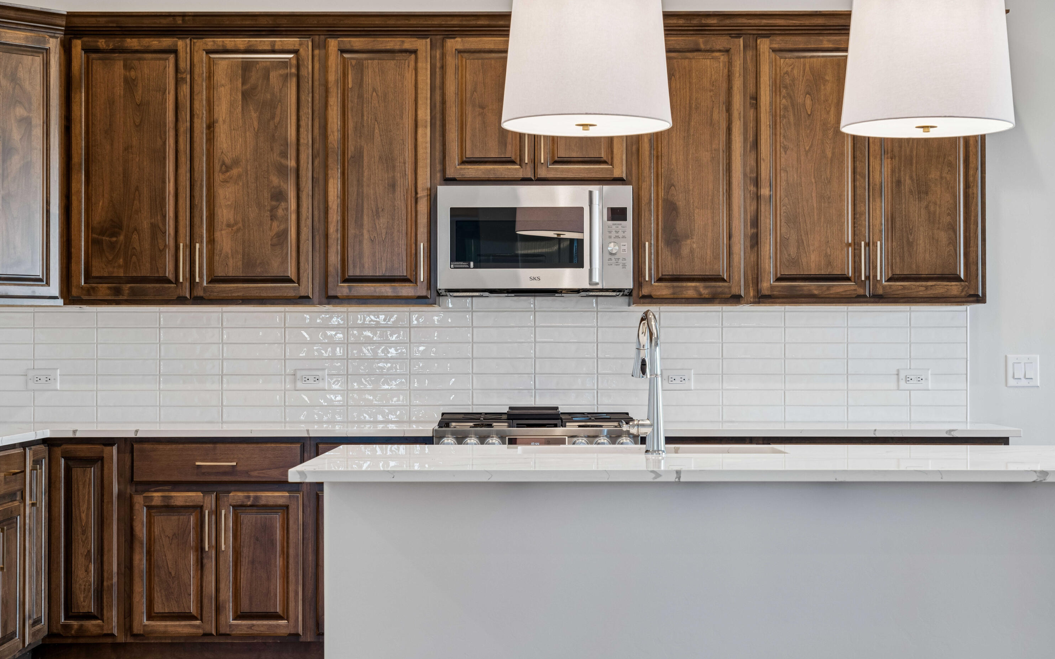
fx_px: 1754
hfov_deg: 33.5
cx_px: 523
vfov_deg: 21.3
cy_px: 350
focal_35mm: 61
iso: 200
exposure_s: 1/10
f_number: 8
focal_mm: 59
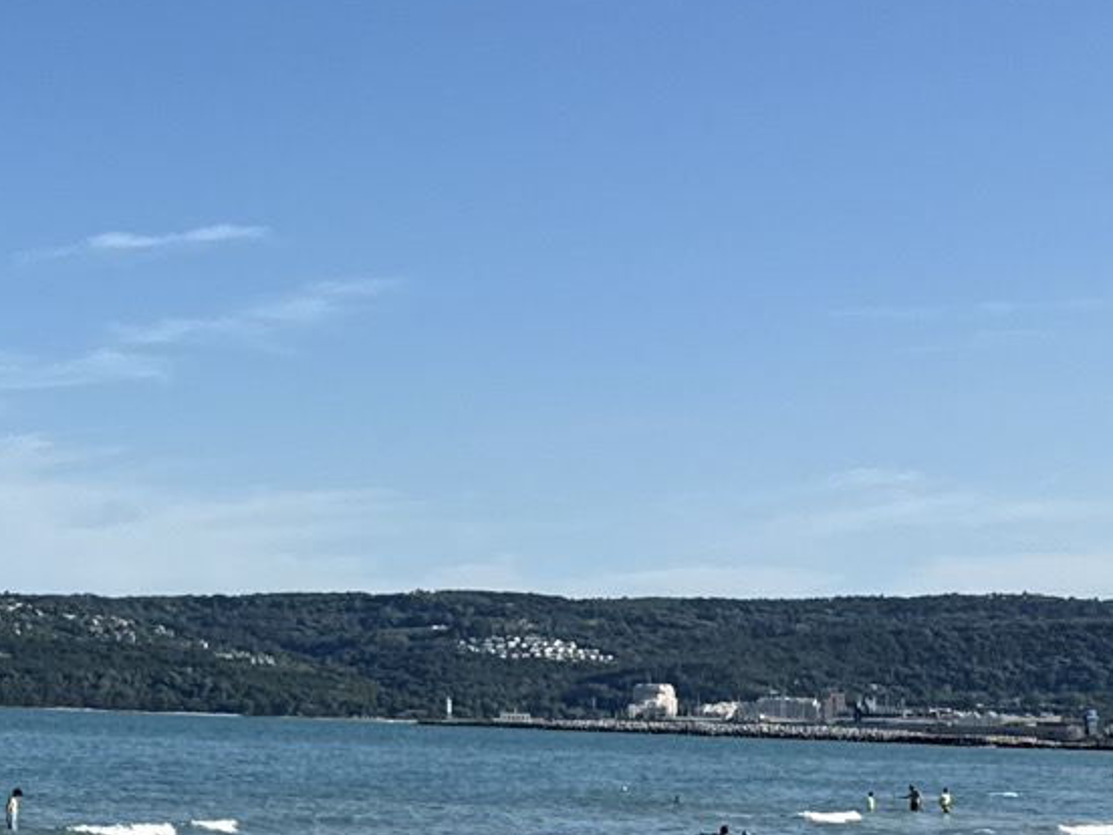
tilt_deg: +5.1
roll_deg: -2.6
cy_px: 422
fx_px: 2797
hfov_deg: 18.7
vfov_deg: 17.0
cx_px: -736
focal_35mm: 87
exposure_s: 1/5714
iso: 80
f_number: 1.78
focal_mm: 6.76
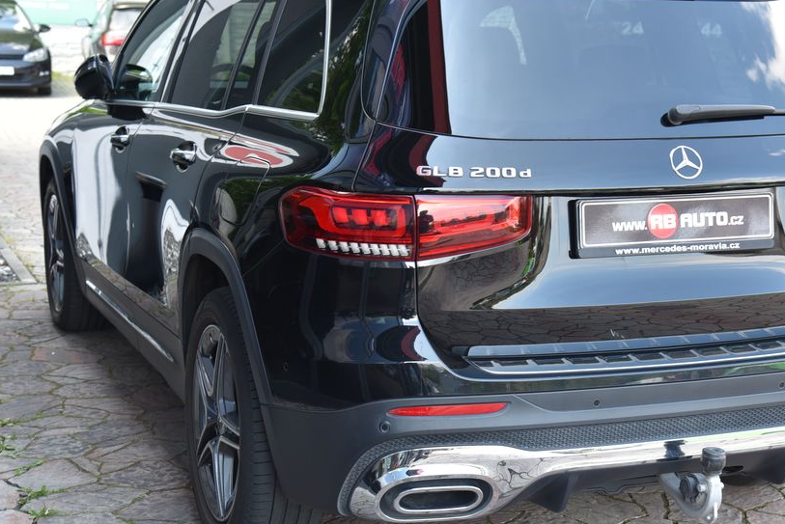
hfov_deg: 31.8
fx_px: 1374
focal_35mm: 63
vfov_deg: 21.6
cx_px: 452
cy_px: 262
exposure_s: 1/125
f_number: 5.6
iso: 500
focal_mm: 50
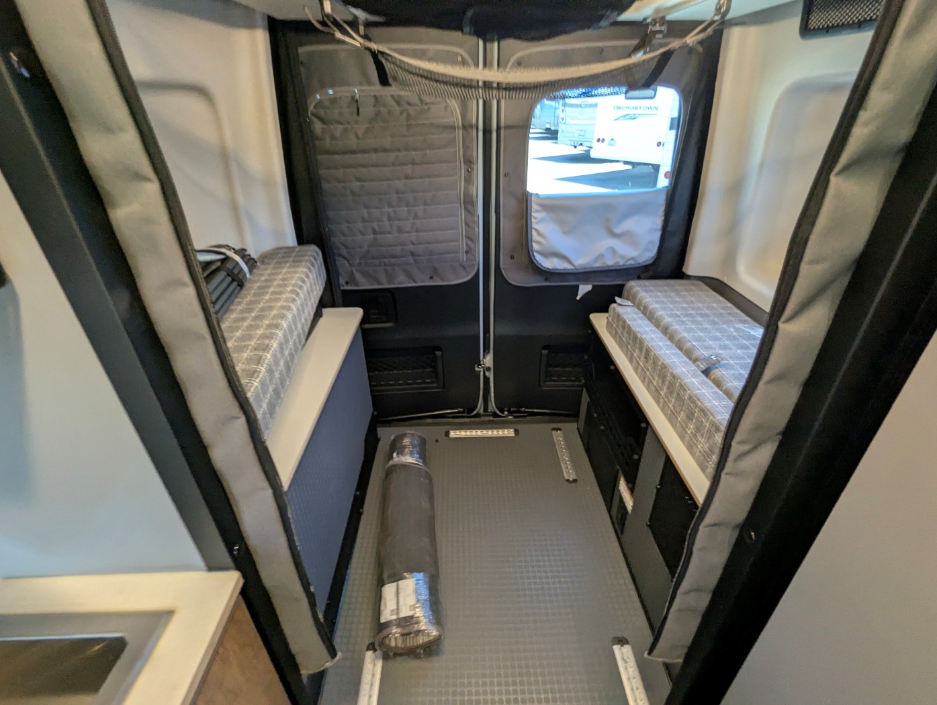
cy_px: 352
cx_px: 468
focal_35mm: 16
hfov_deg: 94.4
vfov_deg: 78.2
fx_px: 434
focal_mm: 2.35
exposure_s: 1/32.8
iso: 134
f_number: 2.2
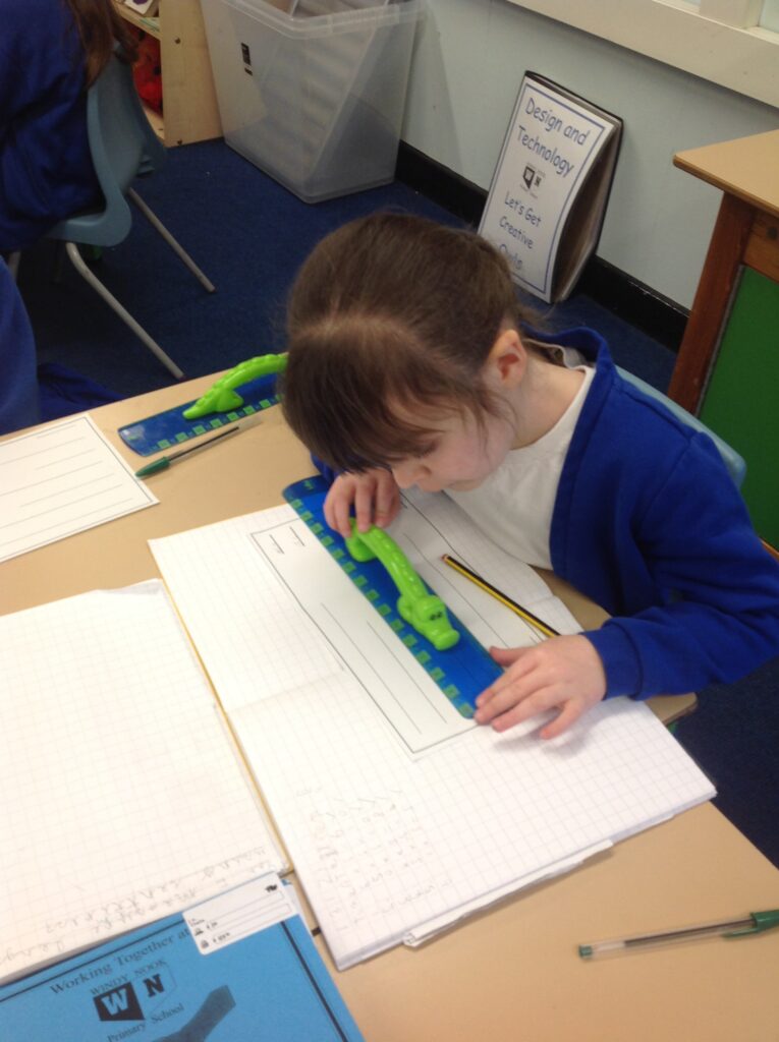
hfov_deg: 40.6
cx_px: 390
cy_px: 521
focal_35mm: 35
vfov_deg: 52.7
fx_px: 1053
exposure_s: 1/20
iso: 64
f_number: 2.4
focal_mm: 4.28
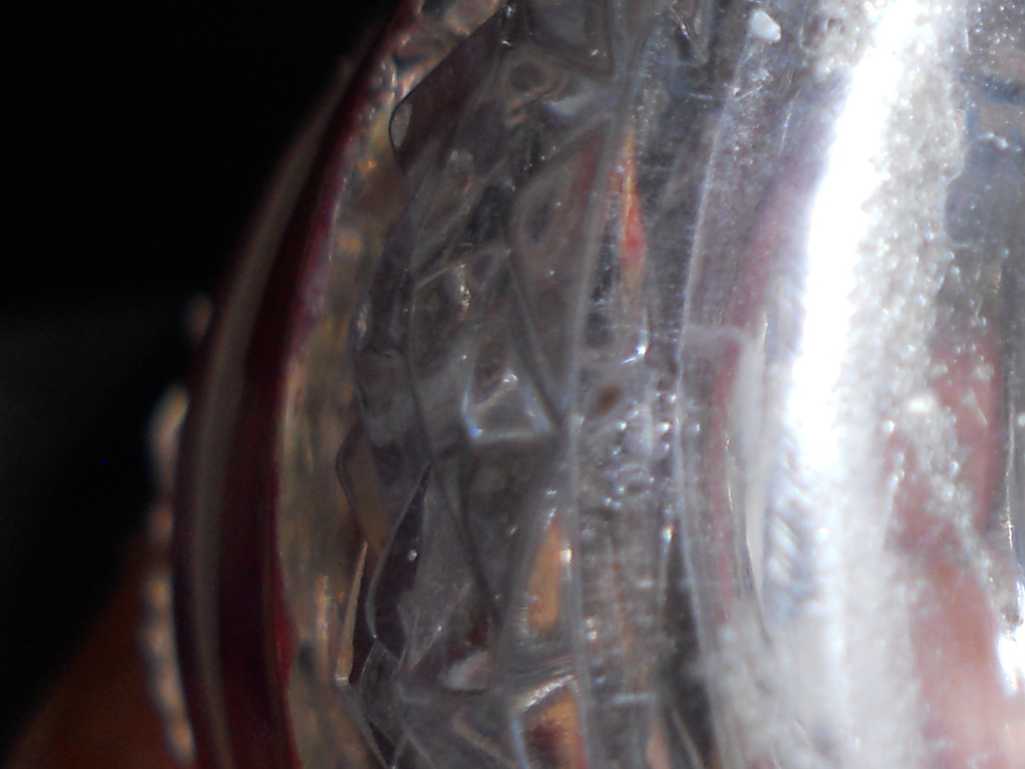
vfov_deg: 13.7
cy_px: 111
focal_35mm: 107
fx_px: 3168
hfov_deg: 17.3
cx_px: 1325
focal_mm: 5.8
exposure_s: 1/25
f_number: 8.8
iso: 80
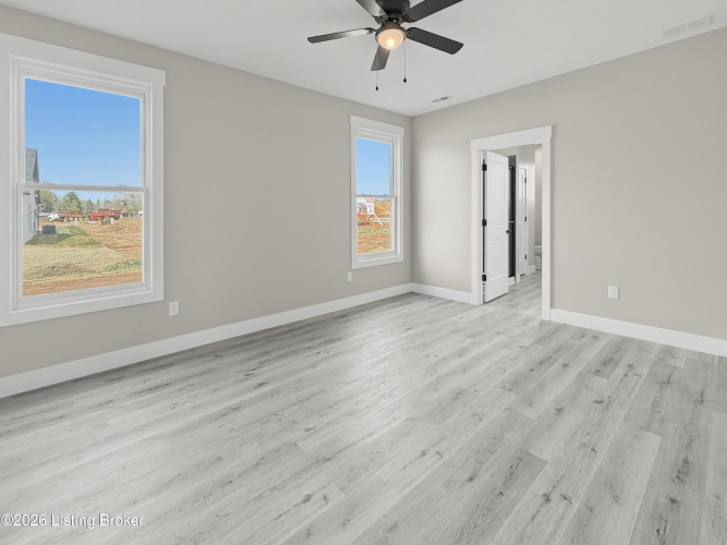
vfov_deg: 85.7
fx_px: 294
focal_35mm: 14
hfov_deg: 102.1
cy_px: 272
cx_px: 364
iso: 125
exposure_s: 1/120
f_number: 2.2
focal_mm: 2.2
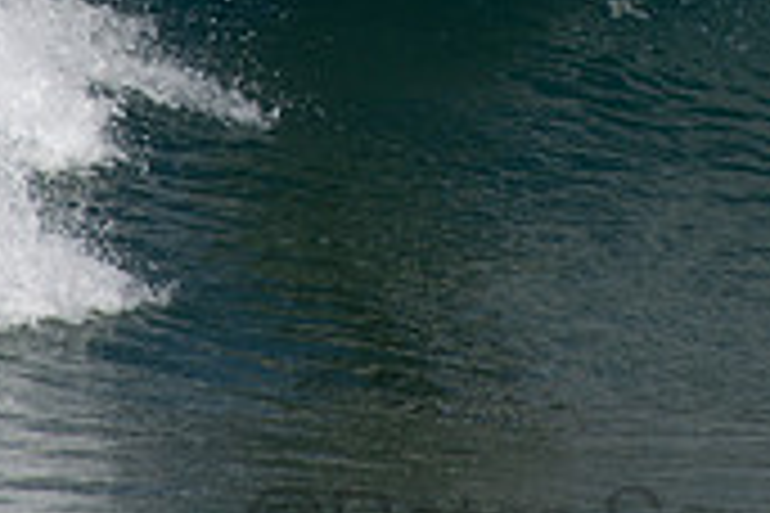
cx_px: 594
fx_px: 43566
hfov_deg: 1.0
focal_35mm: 2037
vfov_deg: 0.7
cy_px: -218
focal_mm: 400
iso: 140
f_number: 5.6
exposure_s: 1/1600
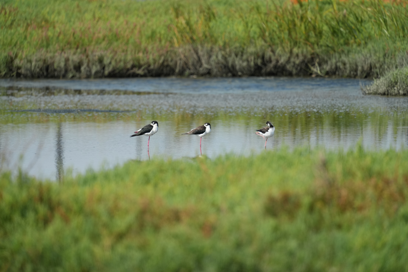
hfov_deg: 3.4
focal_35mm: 600
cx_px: 204
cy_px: 136
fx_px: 6799
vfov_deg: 2.3
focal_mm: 600
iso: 640
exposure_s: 1/2000
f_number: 5.6
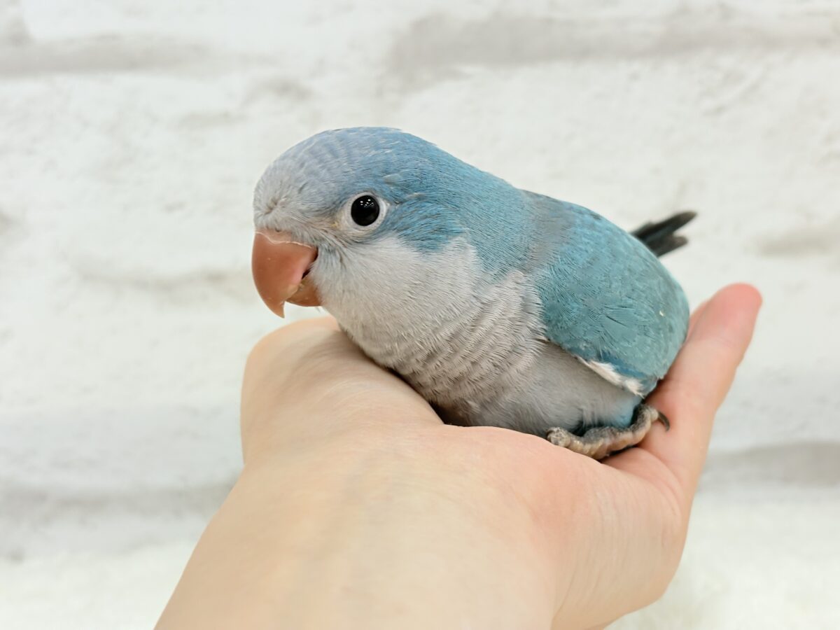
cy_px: 315
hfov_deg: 36.8
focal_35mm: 52
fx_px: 1262
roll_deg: +3.5
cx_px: 420
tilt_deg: -6.7
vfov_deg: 28.0
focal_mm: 5.96
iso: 40
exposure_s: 1/50
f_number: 1.6
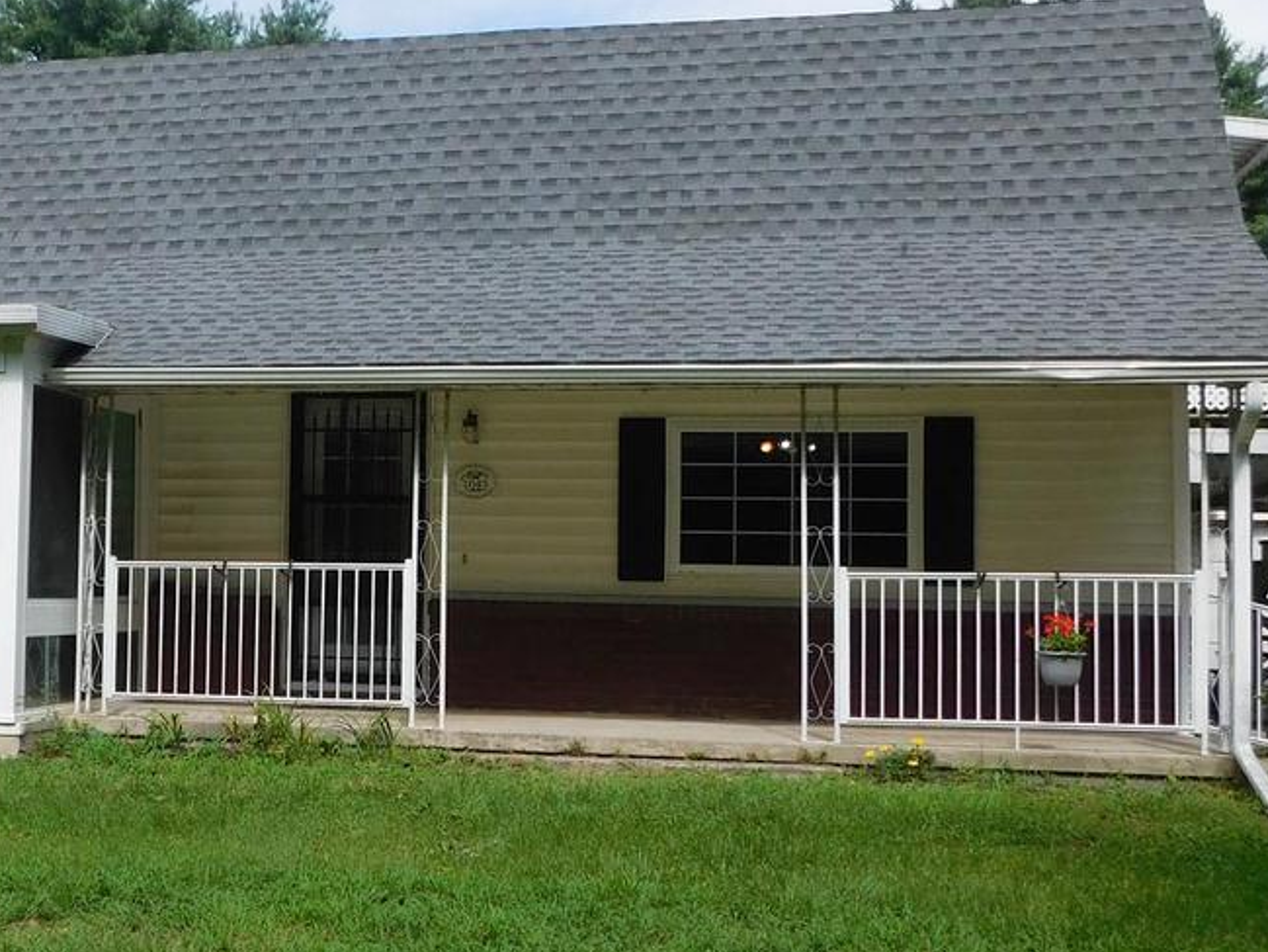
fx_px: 1868
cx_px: 260
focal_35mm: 51
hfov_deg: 36.3
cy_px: 487
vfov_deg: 28.6
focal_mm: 4
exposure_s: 1/400
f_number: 6
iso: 125
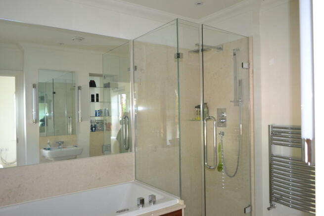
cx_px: 162
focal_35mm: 27
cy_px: 108
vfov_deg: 48.0
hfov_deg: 67.4
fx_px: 243
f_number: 3.5
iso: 1600
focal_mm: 18
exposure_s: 1/60
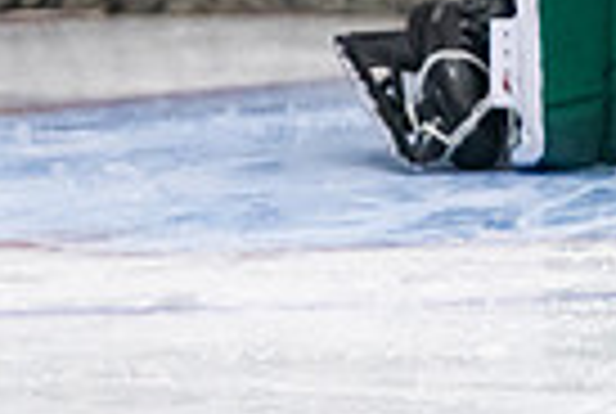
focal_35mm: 1042
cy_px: -612
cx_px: 586
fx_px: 17869
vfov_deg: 1.3
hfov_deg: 2.0
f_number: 3.2
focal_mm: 180
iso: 3200
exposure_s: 1/640
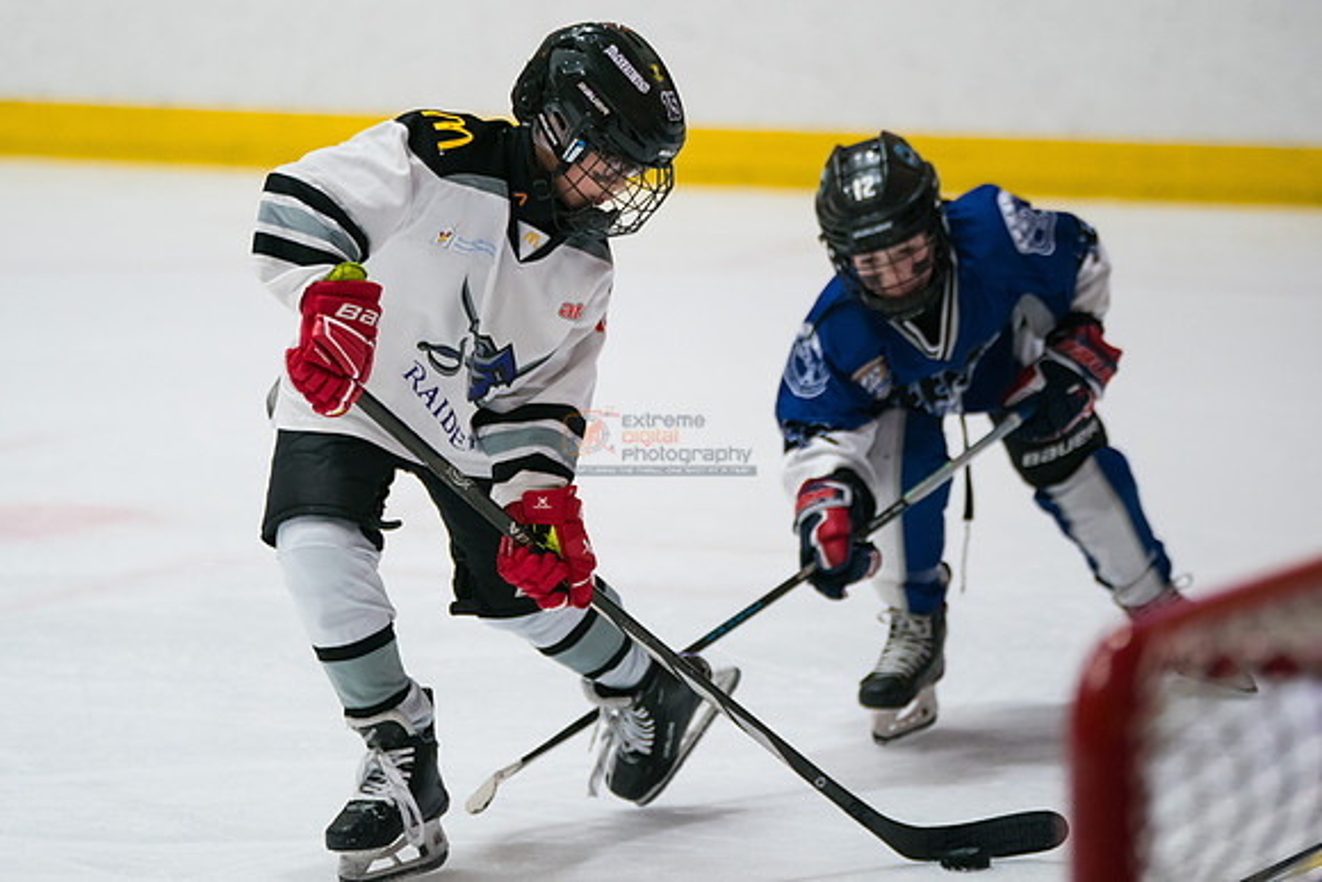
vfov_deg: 6.0
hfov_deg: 8.9
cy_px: 365
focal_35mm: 231
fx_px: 8480
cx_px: 547
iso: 3200
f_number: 2.8
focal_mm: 197
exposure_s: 1/1250
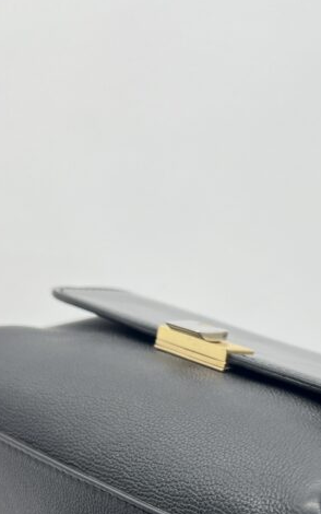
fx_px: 839
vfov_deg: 32.3
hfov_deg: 21.4
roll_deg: -0.8
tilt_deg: -27.6
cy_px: 467
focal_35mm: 60
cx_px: 250
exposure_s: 1/100
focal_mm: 5.7
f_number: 1.5
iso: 32
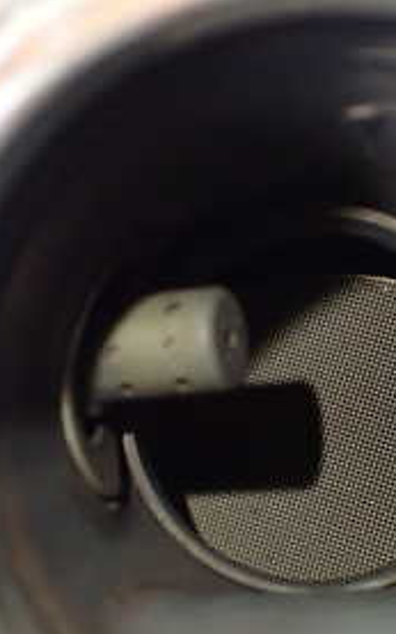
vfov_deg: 29.6
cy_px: 405
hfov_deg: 18.7
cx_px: 295
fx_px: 1192
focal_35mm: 69
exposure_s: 1/100
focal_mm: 5.4
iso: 800
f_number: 2.3
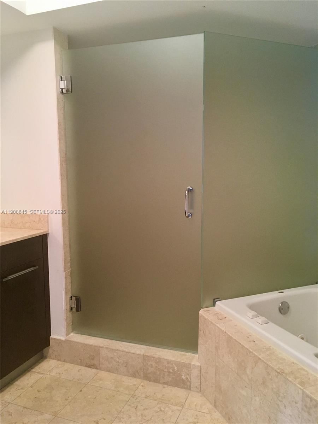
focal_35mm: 29
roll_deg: +2.0
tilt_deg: -6.3
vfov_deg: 61.7
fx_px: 355
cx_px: 159
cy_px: 212
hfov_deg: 48.2
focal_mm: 4.15
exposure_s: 1/30
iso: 125
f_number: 2.2
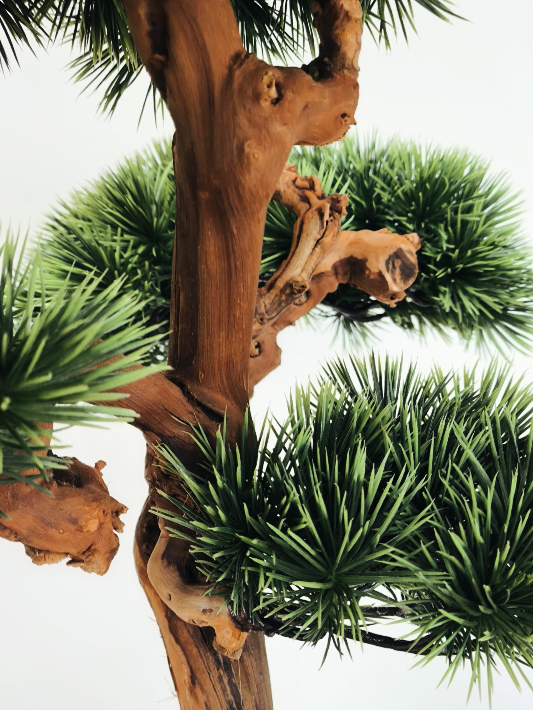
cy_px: 355
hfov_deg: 29.1
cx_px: 266
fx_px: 1026
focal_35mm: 50
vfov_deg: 38.2
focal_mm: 4.71
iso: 100
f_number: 1.7
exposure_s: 1/50
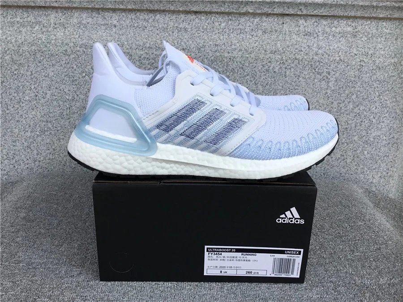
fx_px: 361
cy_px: 151
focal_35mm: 31
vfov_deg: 45.4
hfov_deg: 58.4
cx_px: 202
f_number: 2.4
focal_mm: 3.3
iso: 25
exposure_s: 1/558
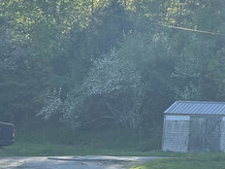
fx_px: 747
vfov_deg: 12.9
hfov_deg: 14.5
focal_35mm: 115
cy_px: 66
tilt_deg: +7.5
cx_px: 437
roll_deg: -1.2
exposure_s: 1/1449
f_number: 1.5
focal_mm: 5.7
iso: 50
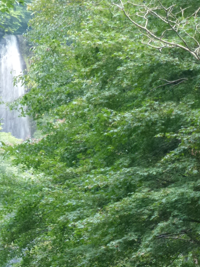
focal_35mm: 221
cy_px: 239
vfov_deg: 8.9
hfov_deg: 6.7
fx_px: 1703
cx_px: 29
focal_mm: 21.7
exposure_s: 1/40
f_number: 5.1
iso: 400
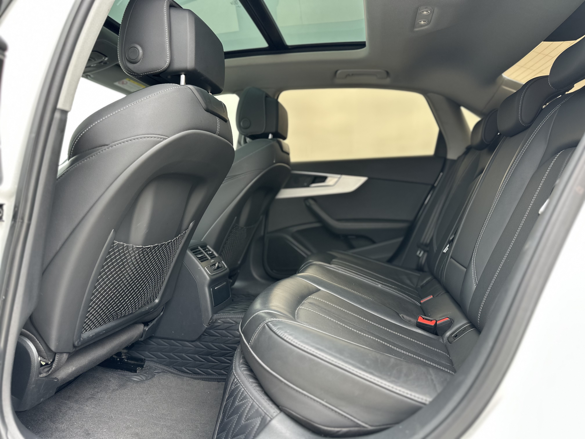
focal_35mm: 24
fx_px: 406
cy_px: 220
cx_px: 292
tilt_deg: -2.3
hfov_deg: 71.6
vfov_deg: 56.8
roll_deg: -0.5
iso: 80
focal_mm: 6.86
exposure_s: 1/121
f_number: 1.78
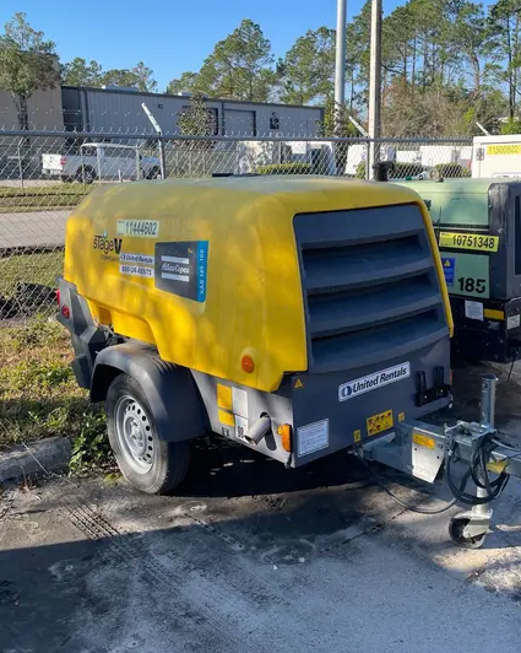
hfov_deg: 42.1
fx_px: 675
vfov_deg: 51.6
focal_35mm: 35
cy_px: 330
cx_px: 304
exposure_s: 1/1335
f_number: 1.6
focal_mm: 4.2
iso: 32
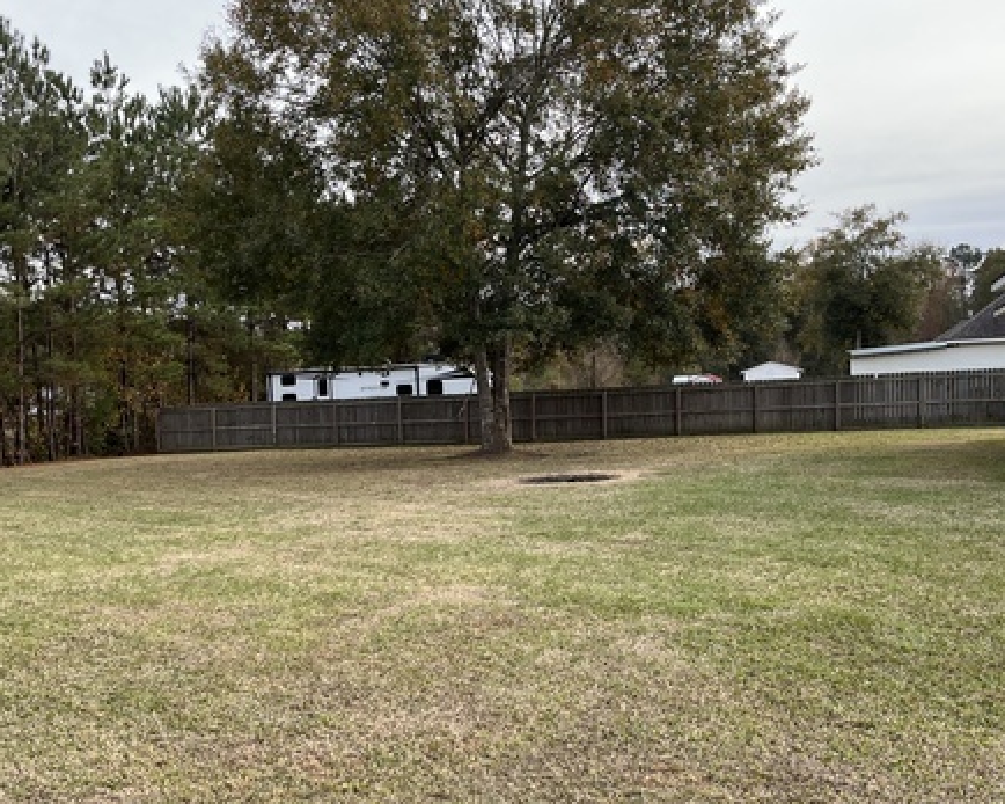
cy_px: 459
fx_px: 1160
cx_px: 499
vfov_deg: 38.1
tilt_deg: -4.9
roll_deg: +2.2
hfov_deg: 46.9
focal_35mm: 39
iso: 50
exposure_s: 1/294
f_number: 1.6
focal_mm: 5.1
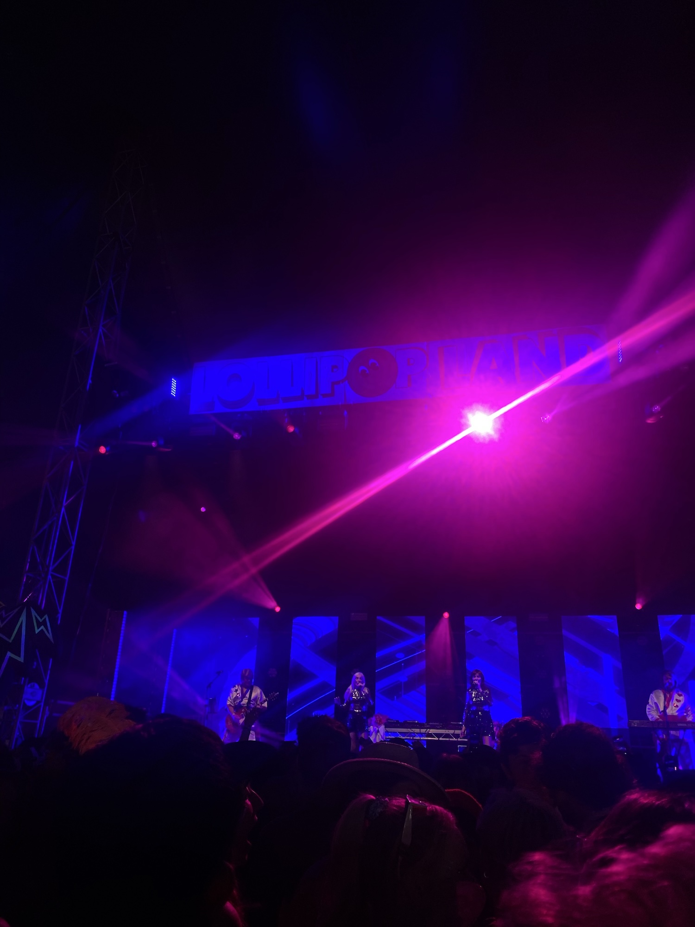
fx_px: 696
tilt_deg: +22.6
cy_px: 464
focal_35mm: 26
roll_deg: -2.9
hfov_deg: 53.1
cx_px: 348
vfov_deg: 67.3
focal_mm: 4.25
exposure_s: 1/109
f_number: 1.8
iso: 125
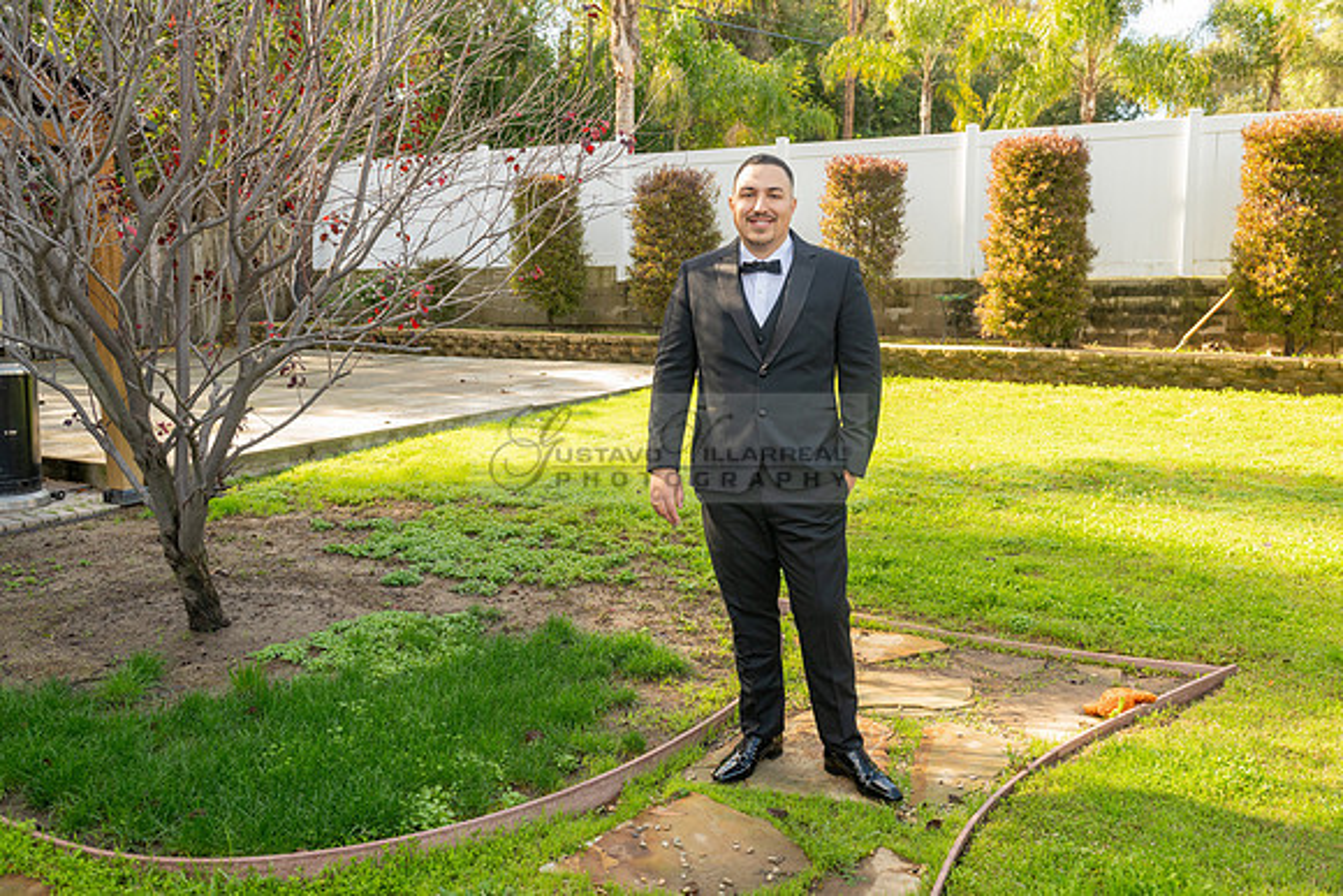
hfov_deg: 60.3
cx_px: 672
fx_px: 1157
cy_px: 448
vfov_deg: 42.3
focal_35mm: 31
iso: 320
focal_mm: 31
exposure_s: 1/160
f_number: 6.3
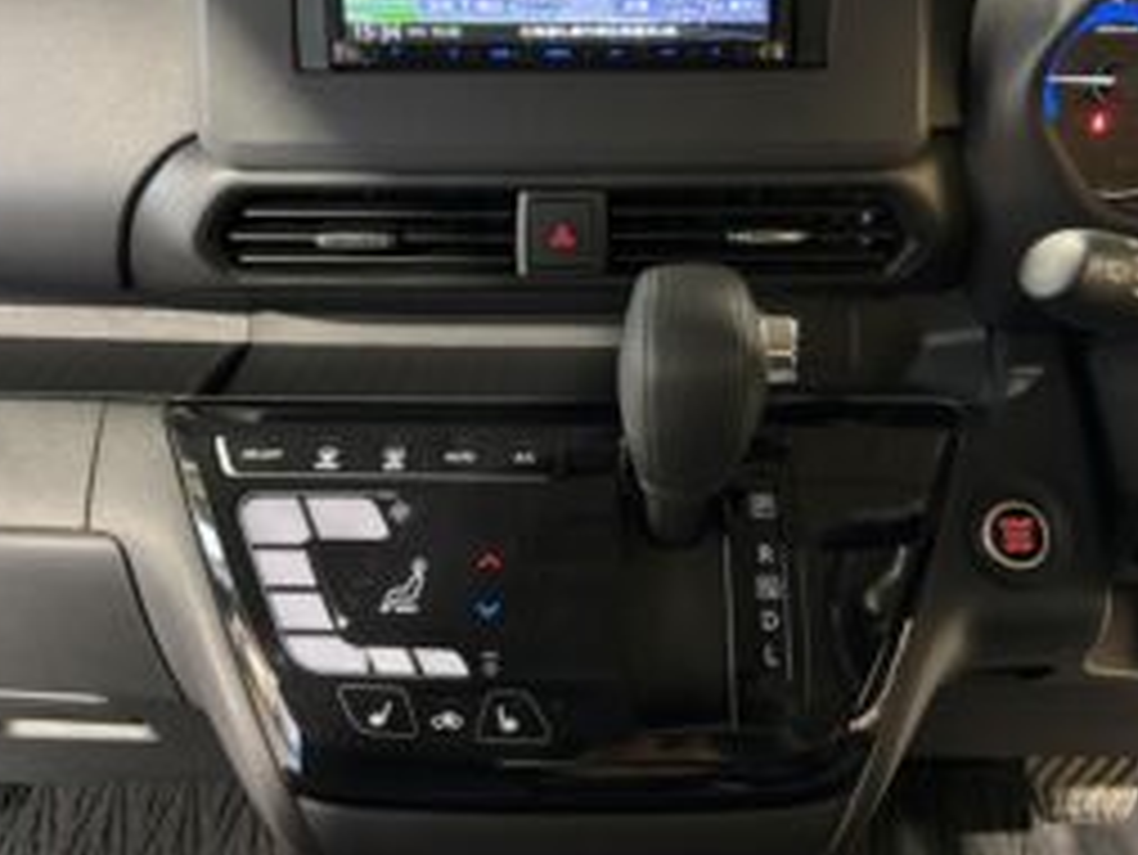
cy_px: 299
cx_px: 571
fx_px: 1184
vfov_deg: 39.3
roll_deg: +0.4
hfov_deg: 51.3
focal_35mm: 36
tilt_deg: -29.7
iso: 500
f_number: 1.6
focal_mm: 5.96
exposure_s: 1/25
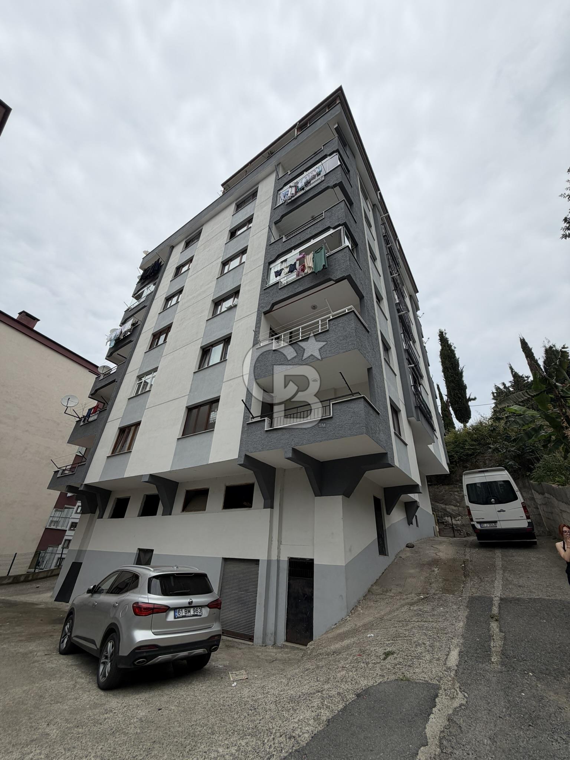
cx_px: 285
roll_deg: -3.3
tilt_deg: +30.6
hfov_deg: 85.7
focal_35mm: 14
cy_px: 380
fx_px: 307
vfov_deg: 102.1
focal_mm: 2.22
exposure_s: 1/1167
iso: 20
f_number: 2.2
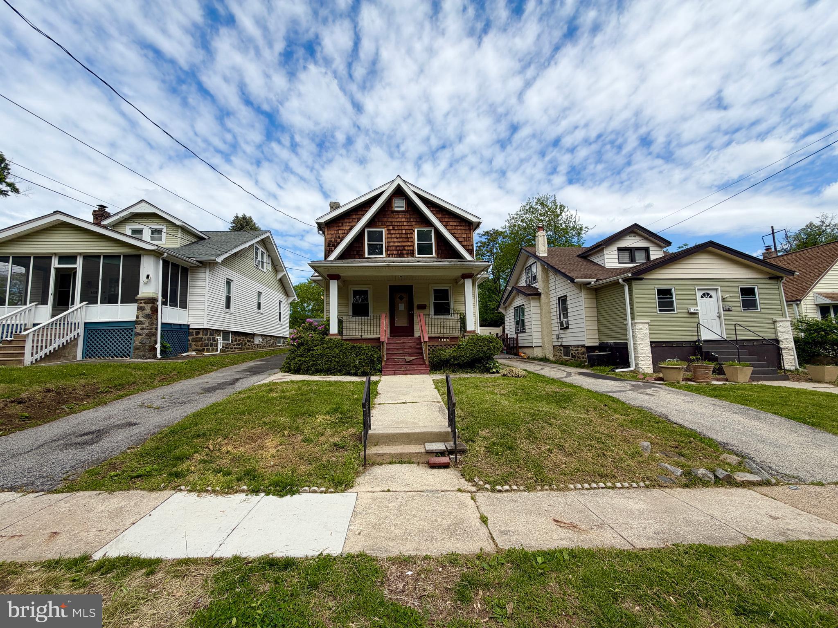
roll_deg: +3.0
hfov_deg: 102.1
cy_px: 314
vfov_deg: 85.7
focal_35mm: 14
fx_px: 339
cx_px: 419
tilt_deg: +5.8
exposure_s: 1/928
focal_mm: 2.22
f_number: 2.2
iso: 20
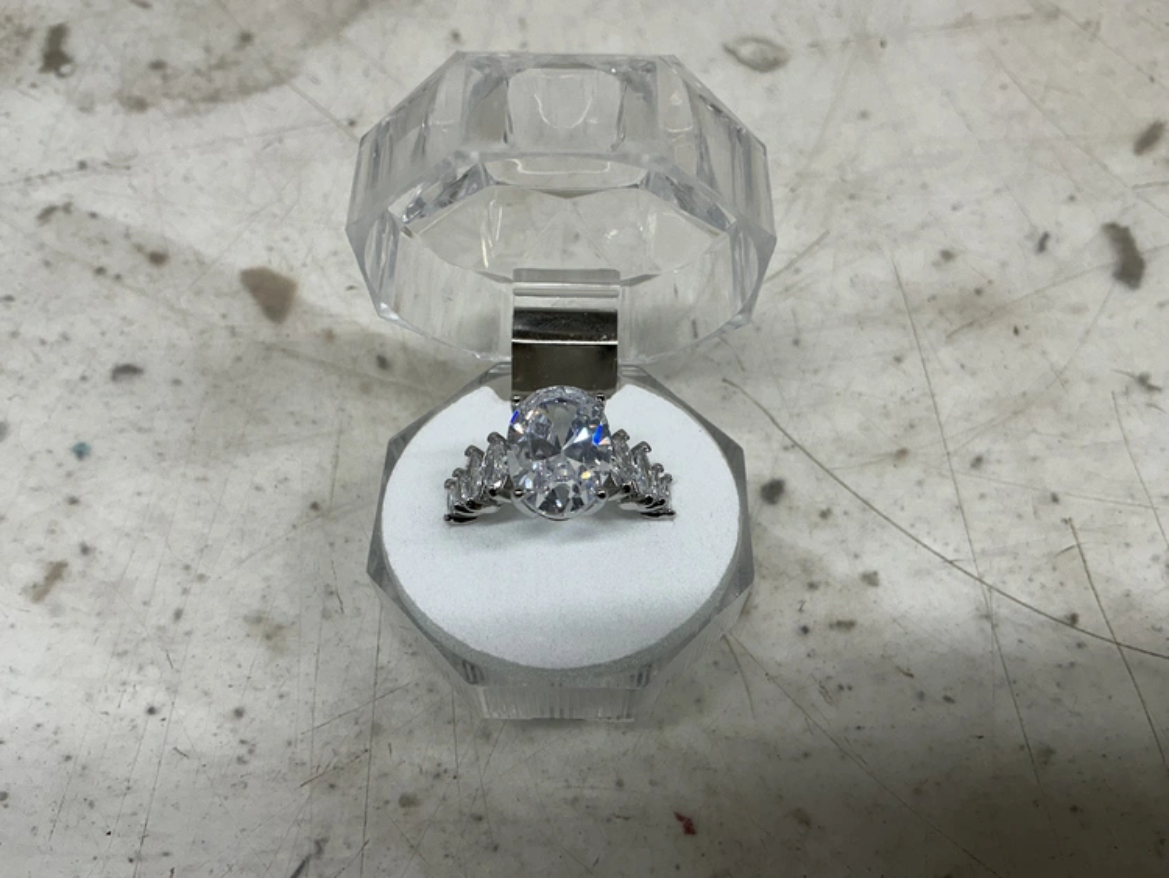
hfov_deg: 63.4
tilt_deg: -55.8
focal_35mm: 28
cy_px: 439
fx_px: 946
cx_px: 584
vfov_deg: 49.8
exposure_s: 1/120
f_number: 1.8
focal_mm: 3
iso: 25
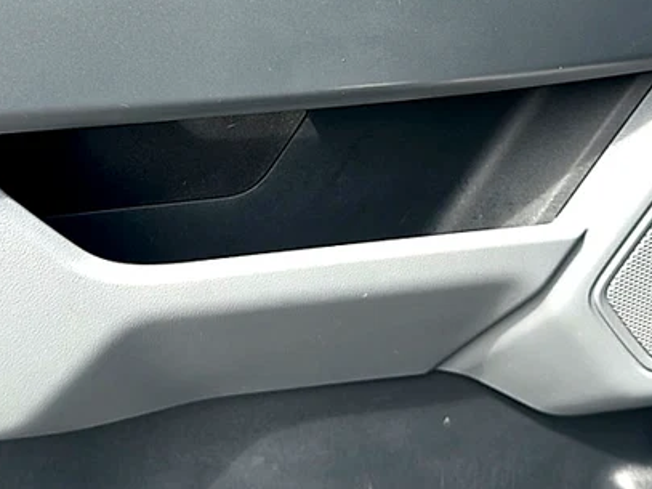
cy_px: 83
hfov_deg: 43.9
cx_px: 319
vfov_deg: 32.5
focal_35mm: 43
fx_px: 810
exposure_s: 1/568
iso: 80
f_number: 1.78
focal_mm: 6.86
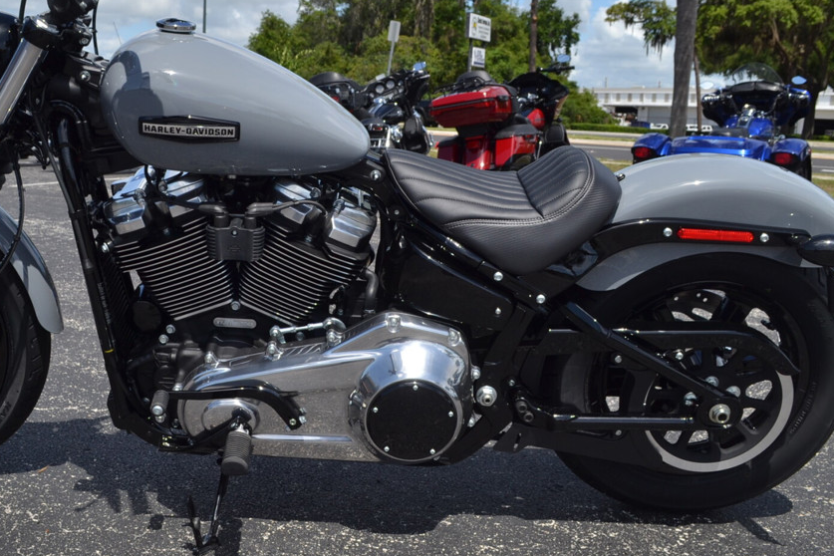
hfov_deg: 45.0
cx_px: 312
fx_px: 996
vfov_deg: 31.1
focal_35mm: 43
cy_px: 226
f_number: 8
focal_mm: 20
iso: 100
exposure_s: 1/250
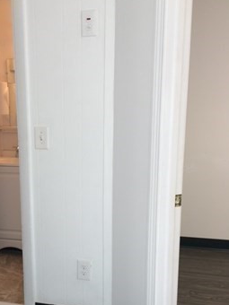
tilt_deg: -13.2
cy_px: 180
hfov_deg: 34.7
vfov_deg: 45.6
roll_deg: +1.7
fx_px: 362
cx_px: 72
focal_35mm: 41
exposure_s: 1/60
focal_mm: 4.15
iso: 40
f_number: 2.2
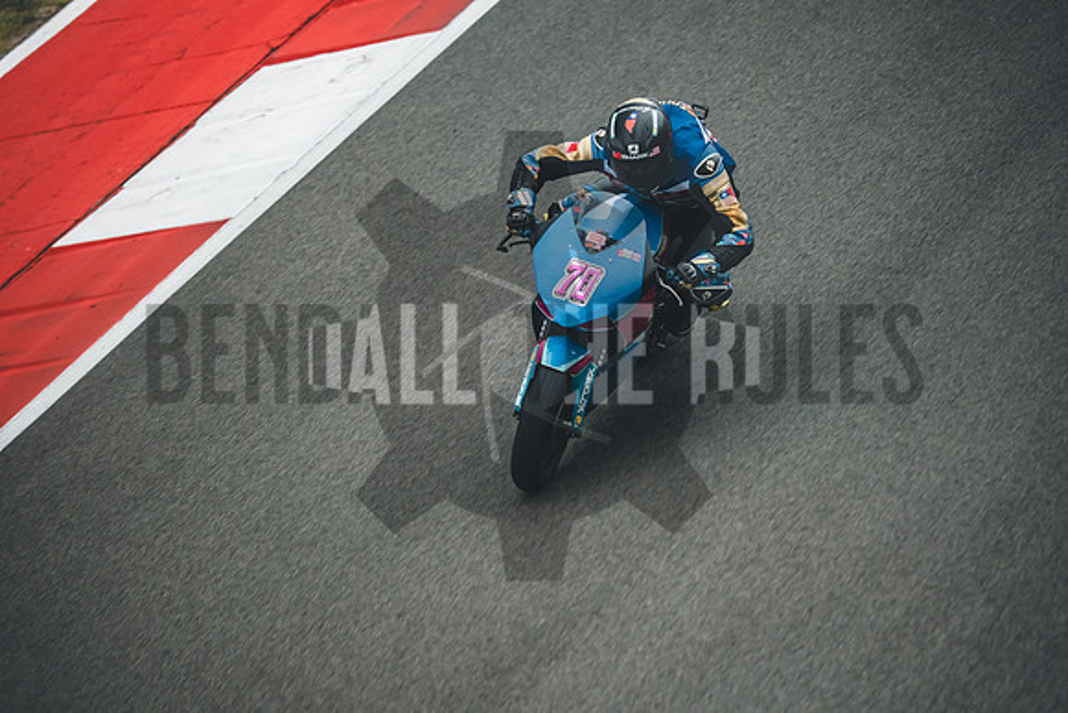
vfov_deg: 4.6
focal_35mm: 300
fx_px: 8902
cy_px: 356
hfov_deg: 6.9
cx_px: 534
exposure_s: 1/1250
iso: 1250
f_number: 2
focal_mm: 200
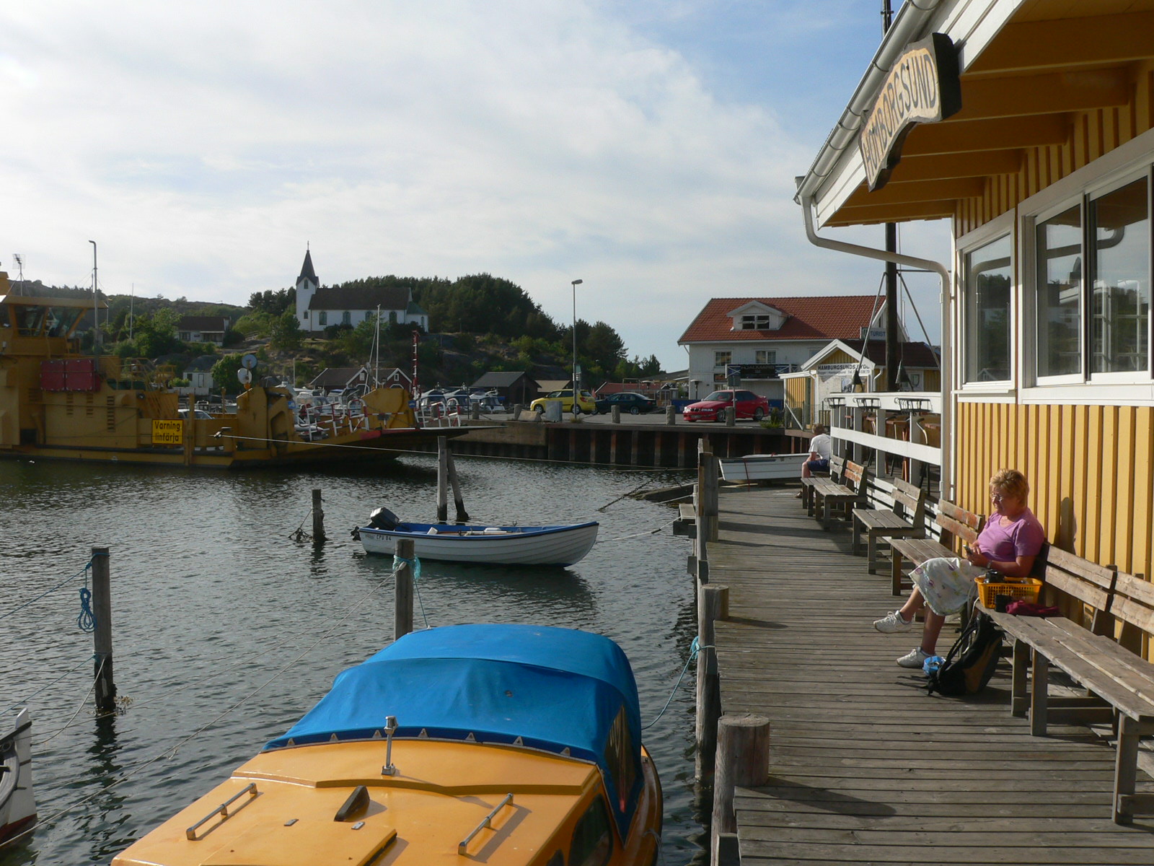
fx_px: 1200
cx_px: 577
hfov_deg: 51.4
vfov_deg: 39.7
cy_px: 433
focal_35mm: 36
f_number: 5.6
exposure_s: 1/500
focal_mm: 6
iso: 80
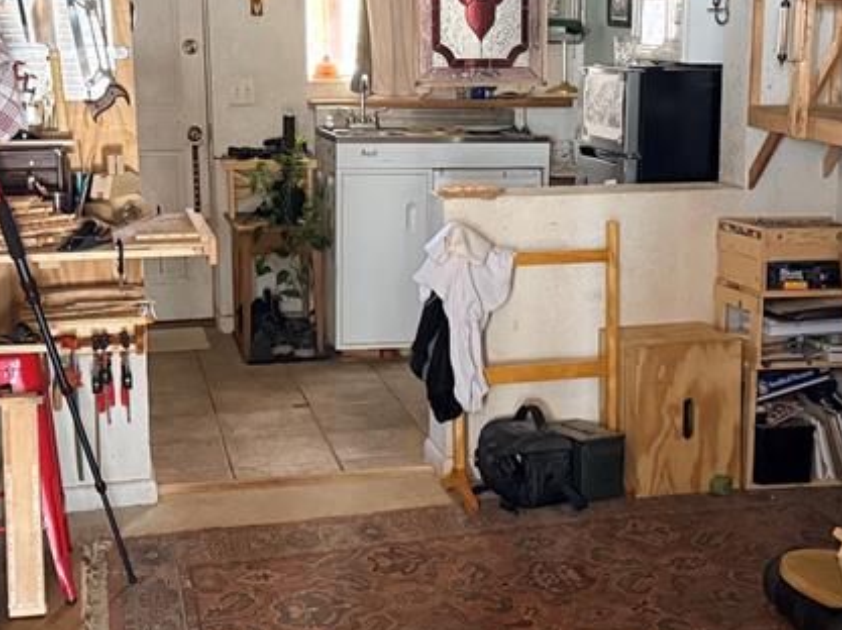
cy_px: 300
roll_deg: -0.1
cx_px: 497
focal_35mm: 59
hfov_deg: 32.6
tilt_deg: -11.0
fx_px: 1434
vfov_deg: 24.8
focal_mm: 6.76
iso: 800
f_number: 1.78
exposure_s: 1/49
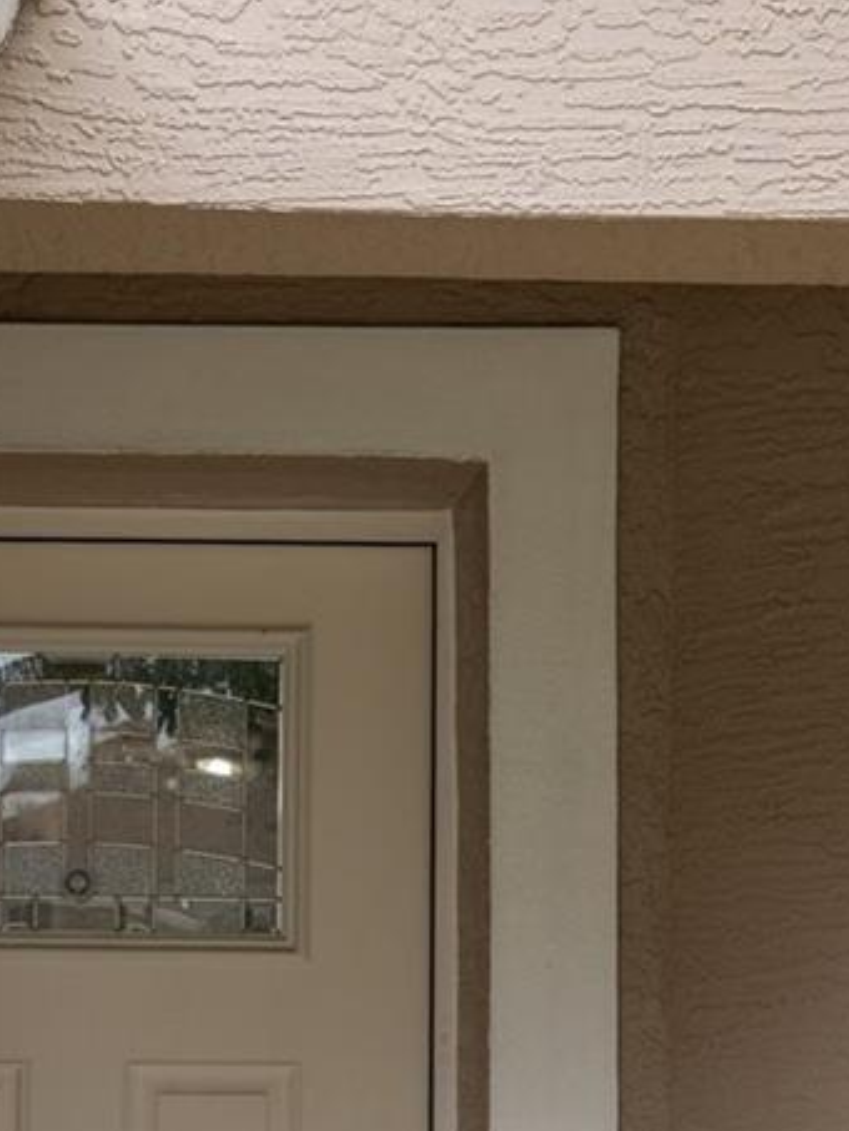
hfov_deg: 13.2
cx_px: 542
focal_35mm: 112
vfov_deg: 17.2
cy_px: 1081
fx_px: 3661
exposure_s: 1/80
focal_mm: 33
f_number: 8
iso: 320
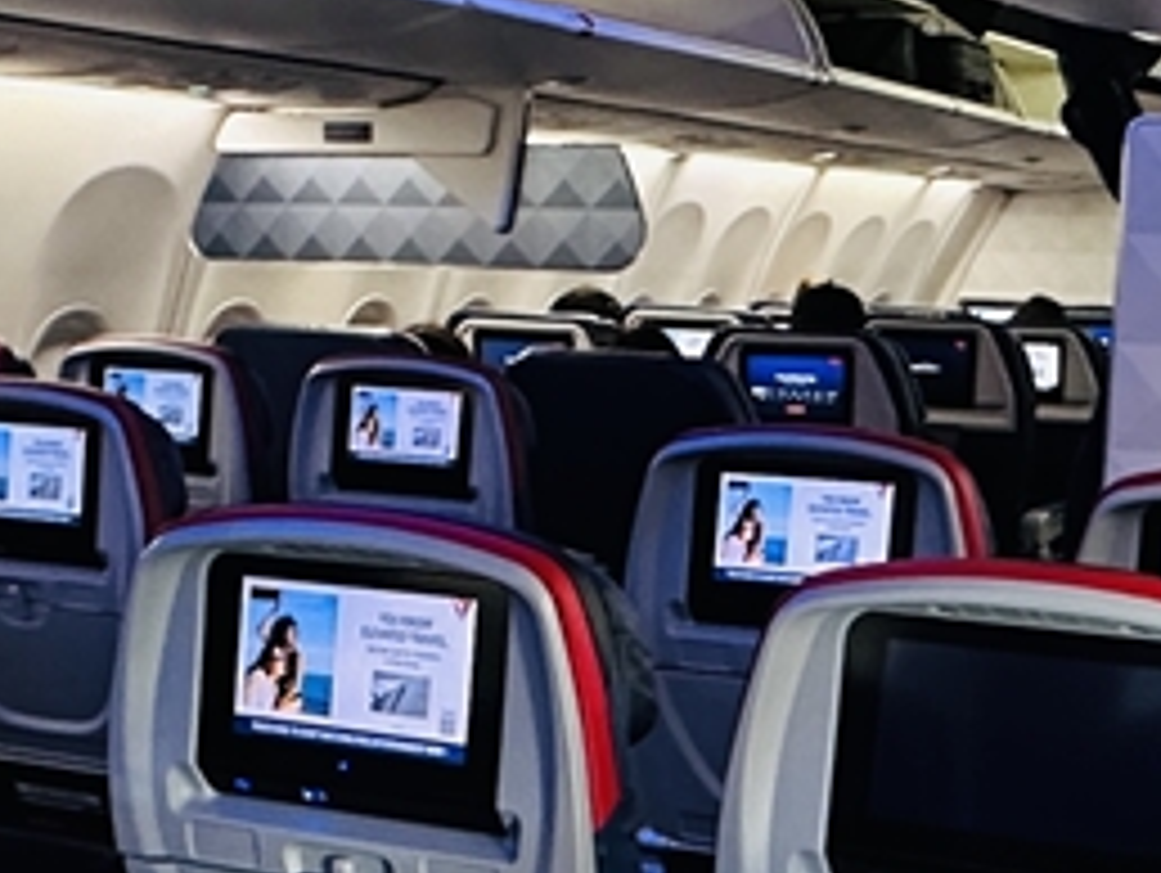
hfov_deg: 29.7
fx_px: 2182
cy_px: 778
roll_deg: -2.1
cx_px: 702
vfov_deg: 22.1
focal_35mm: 65
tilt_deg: -16.4
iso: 400
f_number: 2.2
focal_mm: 2.22
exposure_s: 1/56
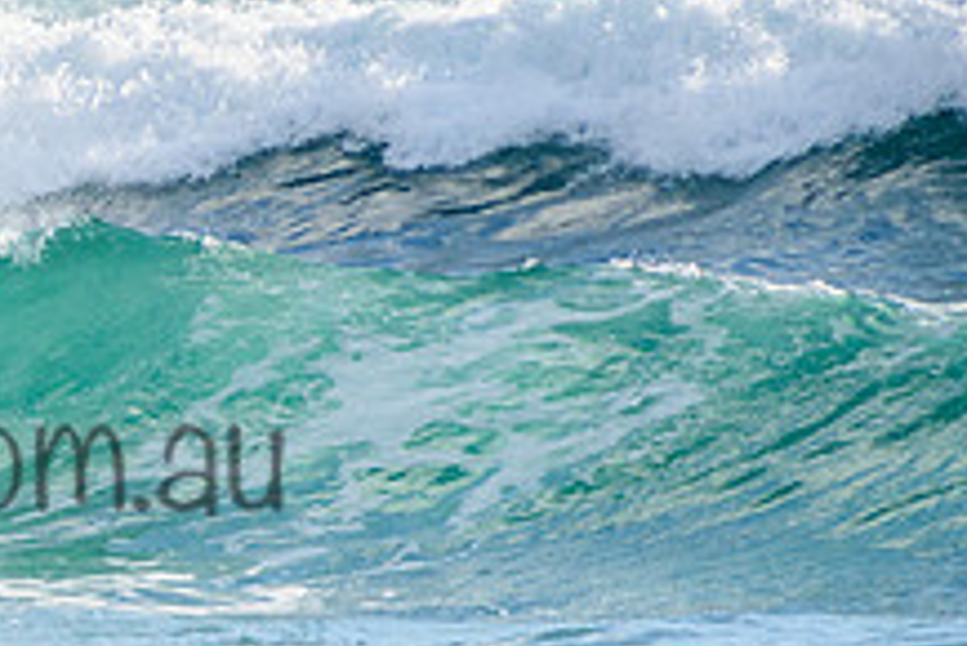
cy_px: 408
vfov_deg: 0.8
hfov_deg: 1.3
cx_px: -187
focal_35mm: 1633
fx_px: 43892
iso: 360
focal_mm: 400
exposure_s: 1/2000
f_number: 5.6
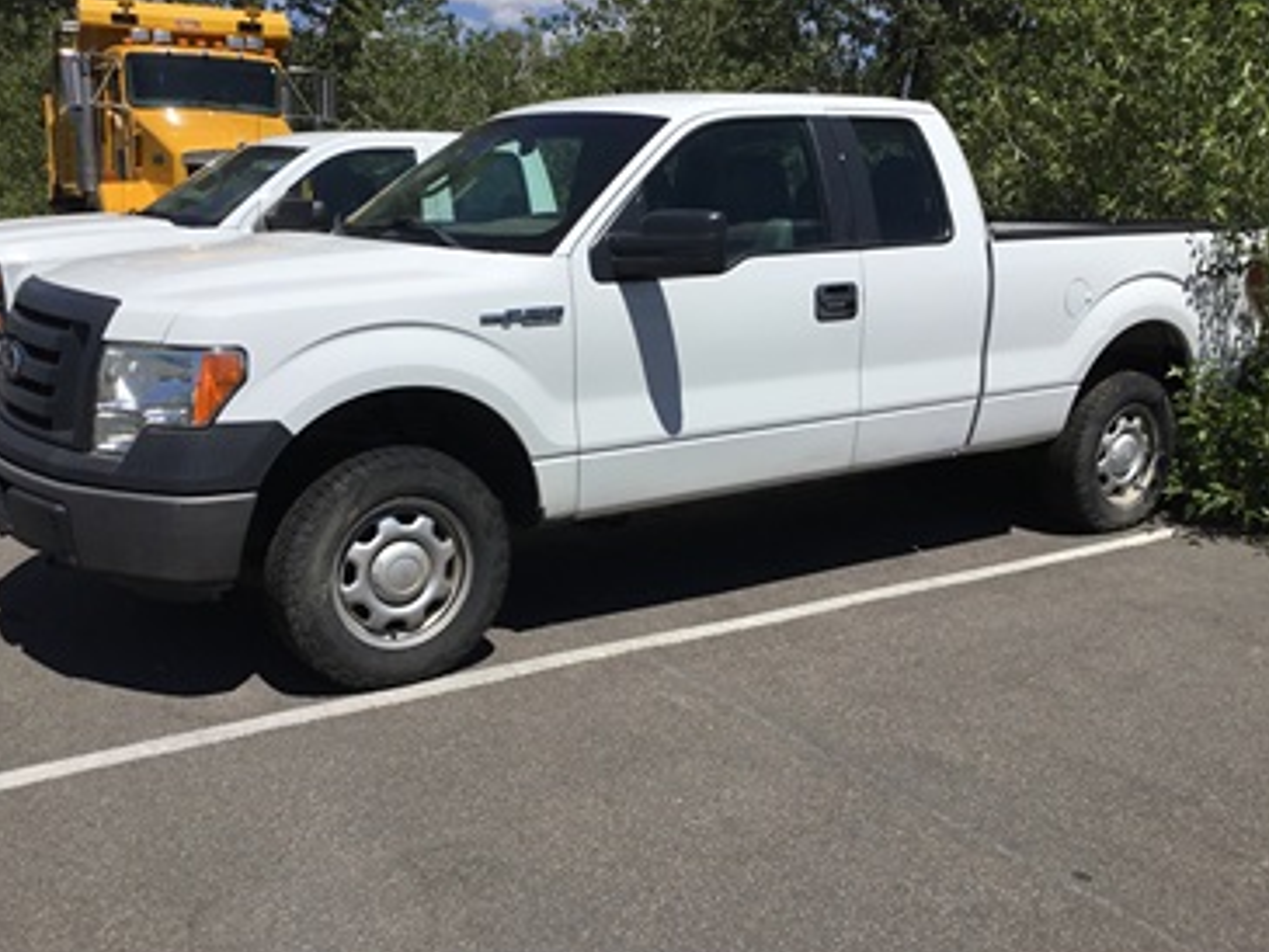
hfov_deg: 53.9
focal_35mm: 34
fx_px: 1247
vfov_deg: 41.8
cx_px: 598
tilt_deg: -14.7
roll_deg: +0.1
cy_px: 469
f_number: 2.4
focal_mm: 3.3
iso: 25
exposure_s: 1/3401
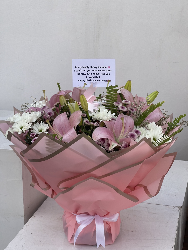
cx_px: 94
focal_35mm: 64
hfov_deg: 22.9
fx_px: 463
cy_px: 125
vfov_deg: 30.3
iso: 20
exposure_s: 1/758
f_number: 2.2
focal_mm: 7.5
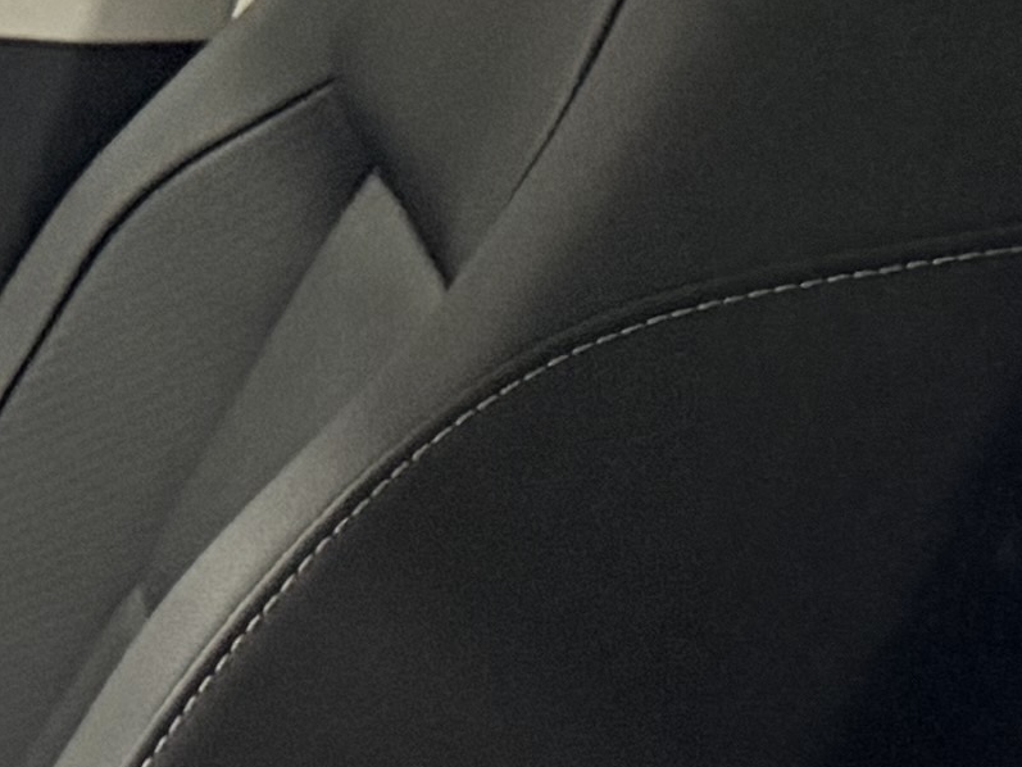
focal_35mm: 172
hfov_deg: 9.5
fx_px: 5079
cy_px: 2405
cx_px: -1797
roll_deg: -1.1
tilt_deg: -35.6
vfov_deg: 7.5
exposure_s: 1/50
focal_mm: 6.76
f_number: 1.78
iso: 640
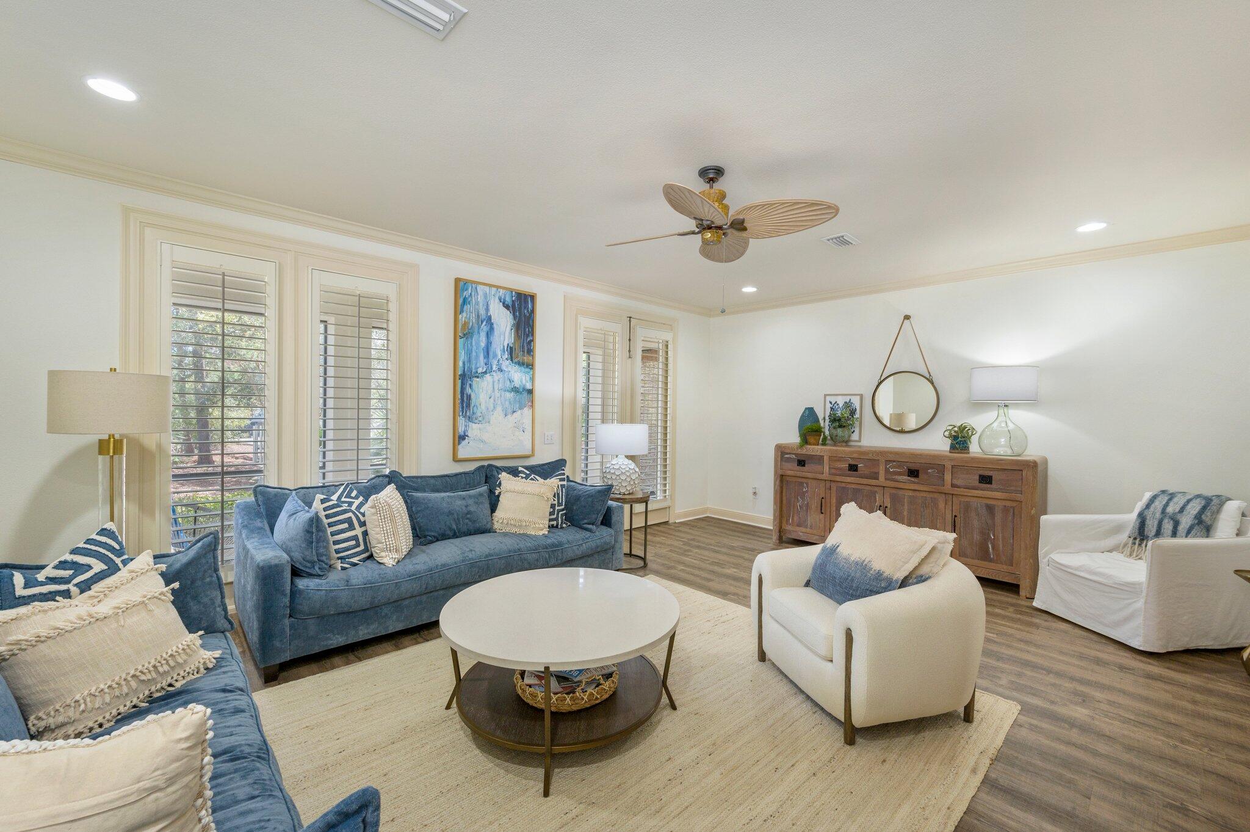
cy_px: 416
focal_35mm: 14
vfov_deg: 81.1
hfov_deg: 104.3
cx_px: 625
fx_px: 486
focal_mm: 14
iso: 320
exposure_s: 1/30
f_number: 9
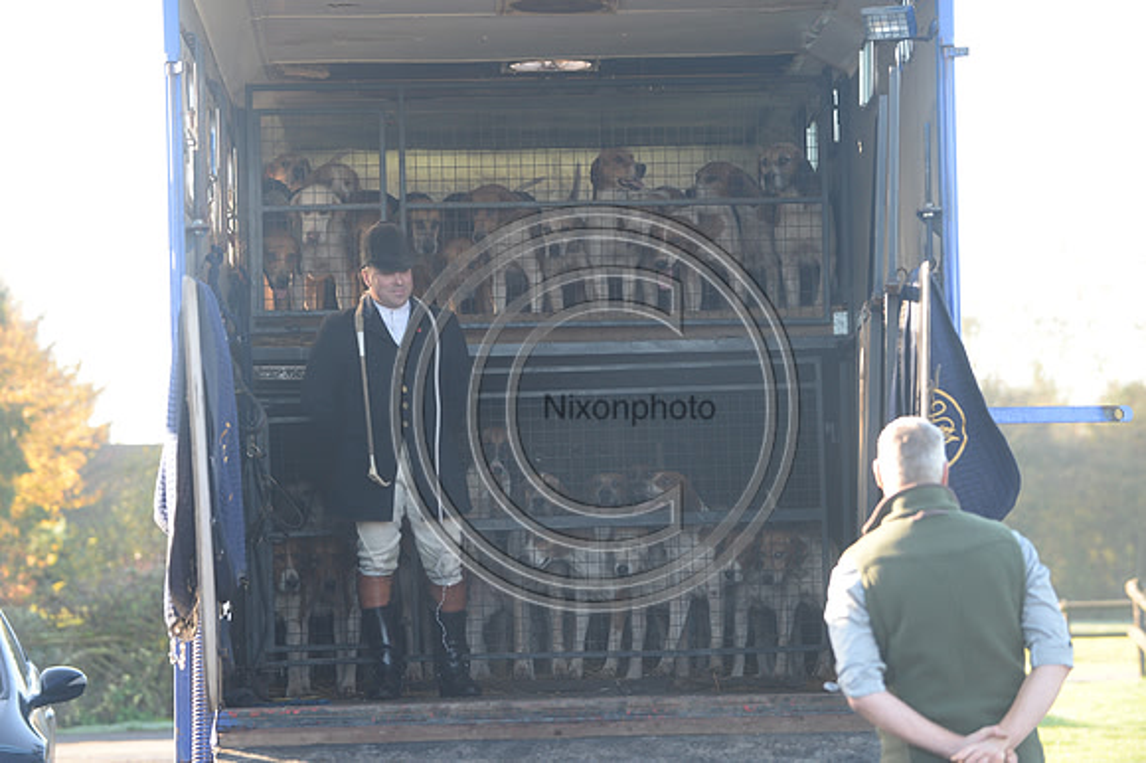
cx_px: 573
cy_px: 382
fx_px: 4295
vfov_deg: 10.1
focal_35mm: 135
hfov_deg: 15.2
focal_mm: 135
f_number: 3.5
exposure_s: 1/400
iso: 1000
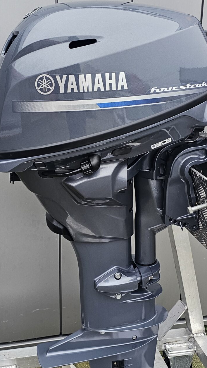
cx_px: 82
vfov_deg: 40.6
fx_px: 497
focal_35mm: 51
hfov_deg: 23.5
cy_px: 191
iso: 100
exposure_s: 1/100
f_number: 1.7
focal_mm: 6.3
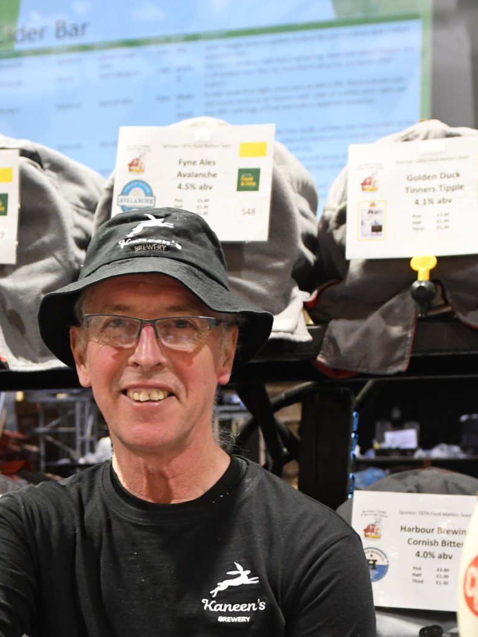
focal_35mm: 68
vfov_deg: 27.6
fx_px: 1251
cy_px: 561
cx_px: 156
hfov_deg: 21.5
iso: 2000
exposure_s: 1/25
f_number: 3.5
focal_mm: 24
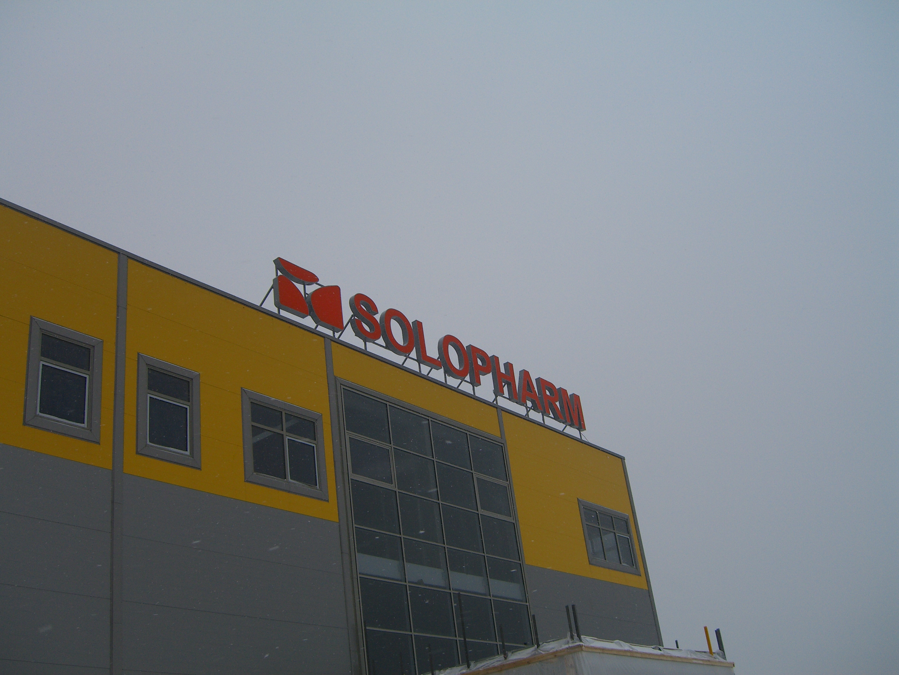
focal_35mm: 38
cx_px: 450
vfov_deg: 37.7
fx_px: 987
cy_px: 338
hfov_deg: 49.0
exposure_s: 1/250
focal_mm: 7.9
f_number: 2.8
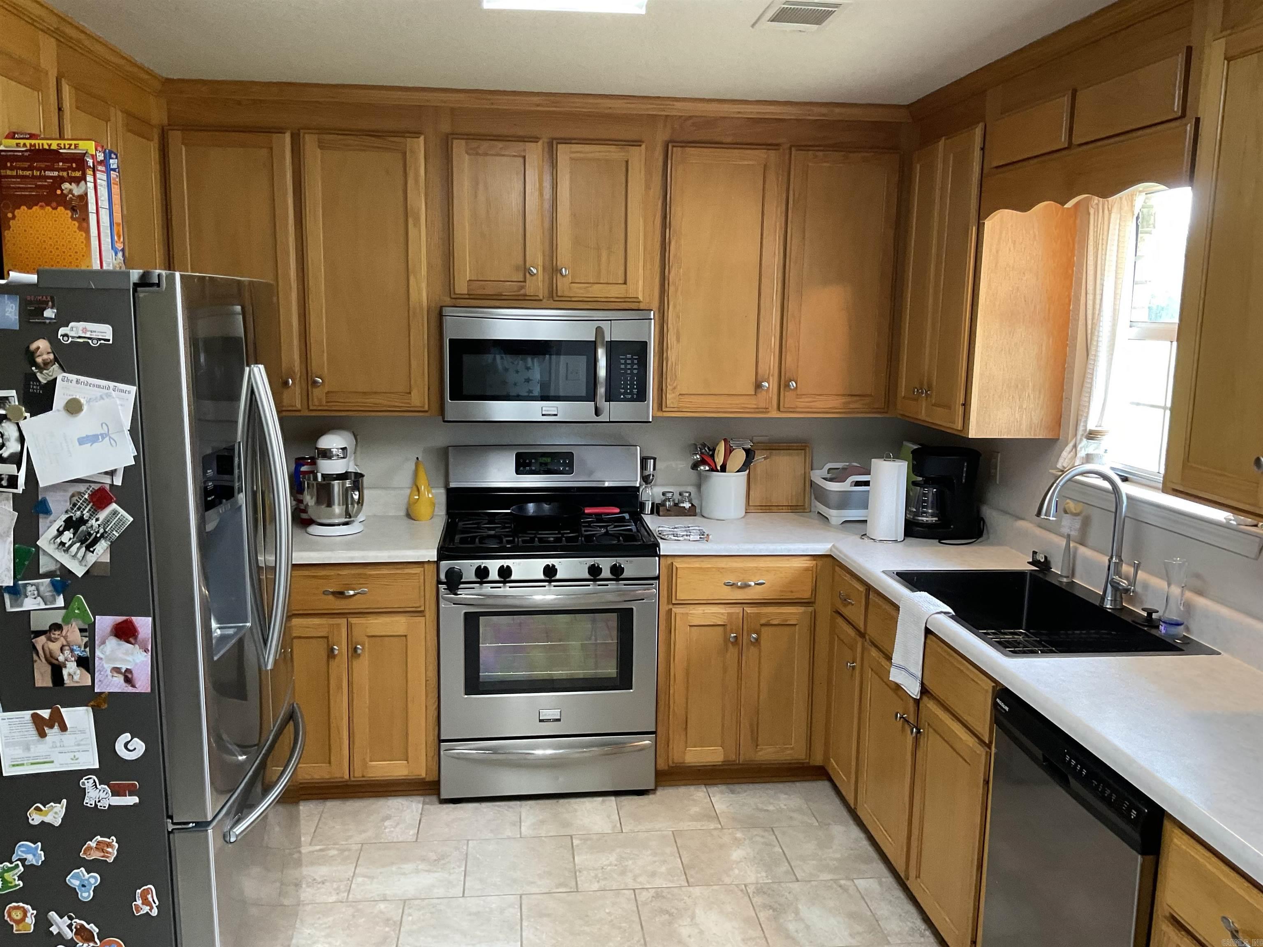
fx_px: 1058
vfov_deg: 48.2
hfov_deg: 61.7
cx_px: 632
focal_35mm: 29
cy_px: 474
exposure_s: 1/60
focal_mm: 3
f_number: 1.8
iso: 125
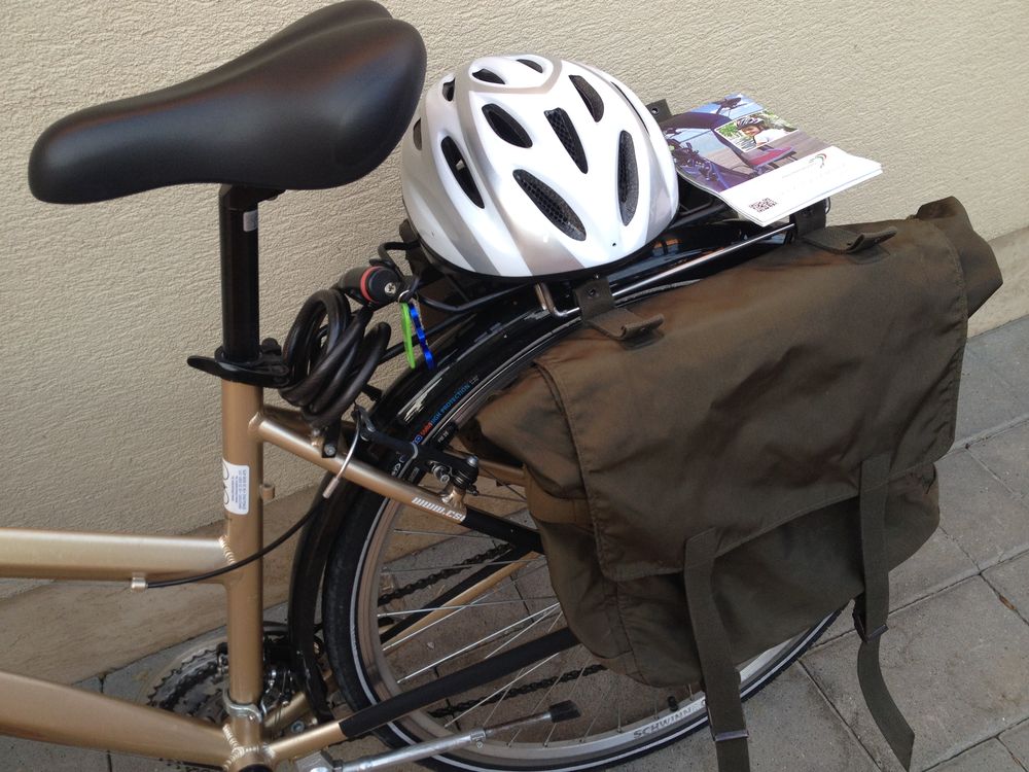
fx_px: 1040
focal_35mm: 35
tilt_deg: -42.4
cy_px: 386
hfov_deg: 52.6
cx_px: 514
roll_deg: +8.6
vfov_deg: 40.7
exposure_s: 1/60
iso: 50
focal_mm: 4.28
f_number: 2.4
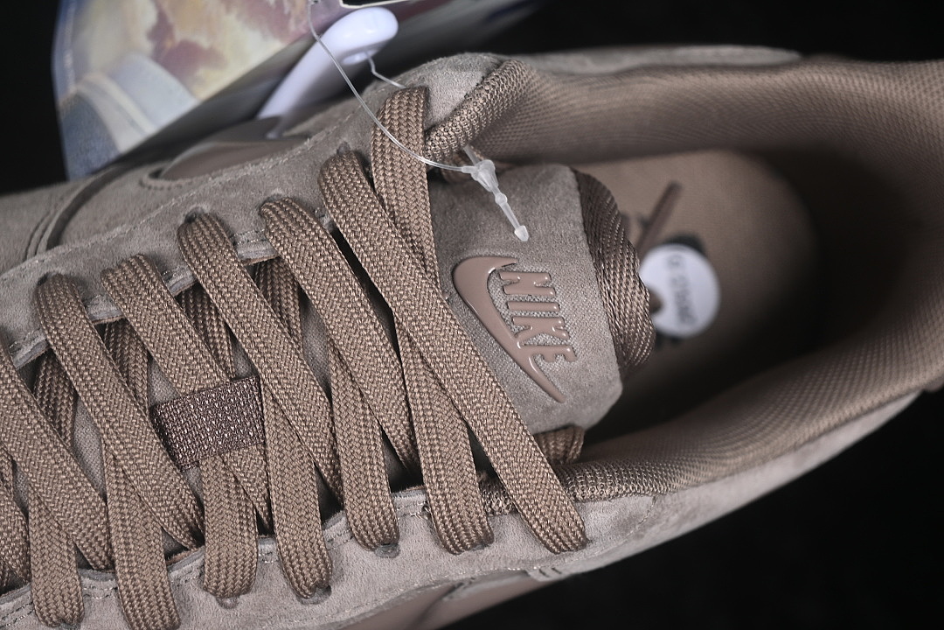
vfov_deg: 18.2
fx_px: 1967
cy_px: 315
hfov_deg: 27.0
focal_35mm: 75
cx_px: 472
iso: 160
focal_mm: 50
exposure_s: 1/60
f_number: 6.3
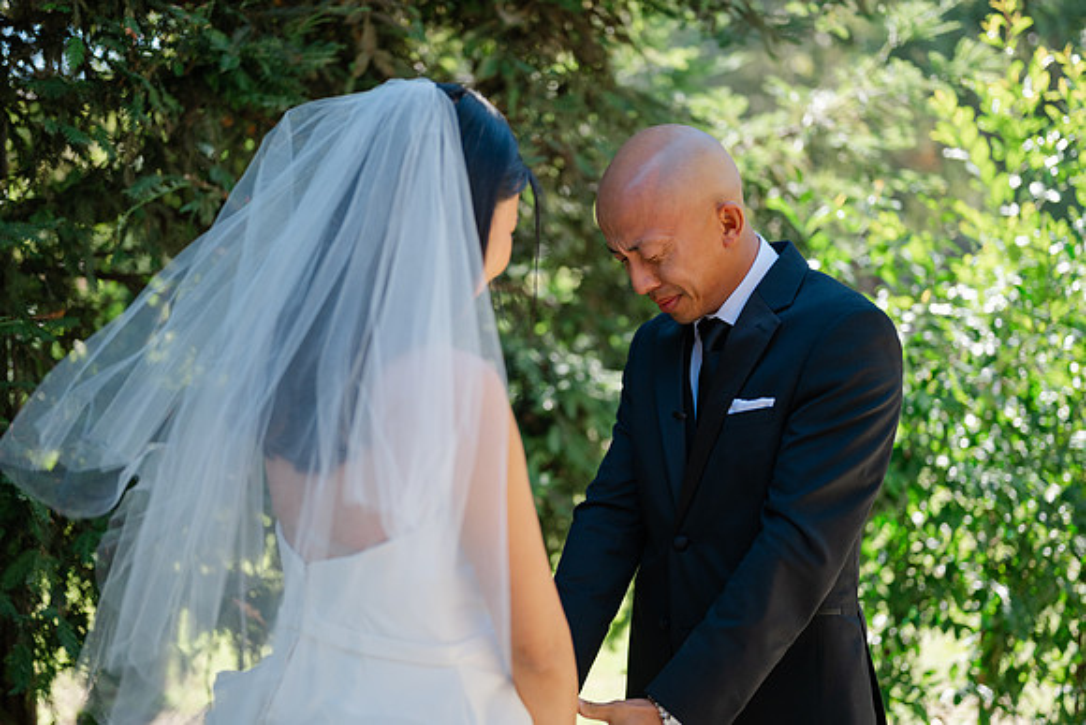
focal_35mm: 50
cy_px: 362
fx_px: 1509
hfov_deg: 39.6
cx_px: 543
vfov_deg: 27.0
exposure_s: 1/800
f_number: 1.8
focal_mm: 50
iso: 100
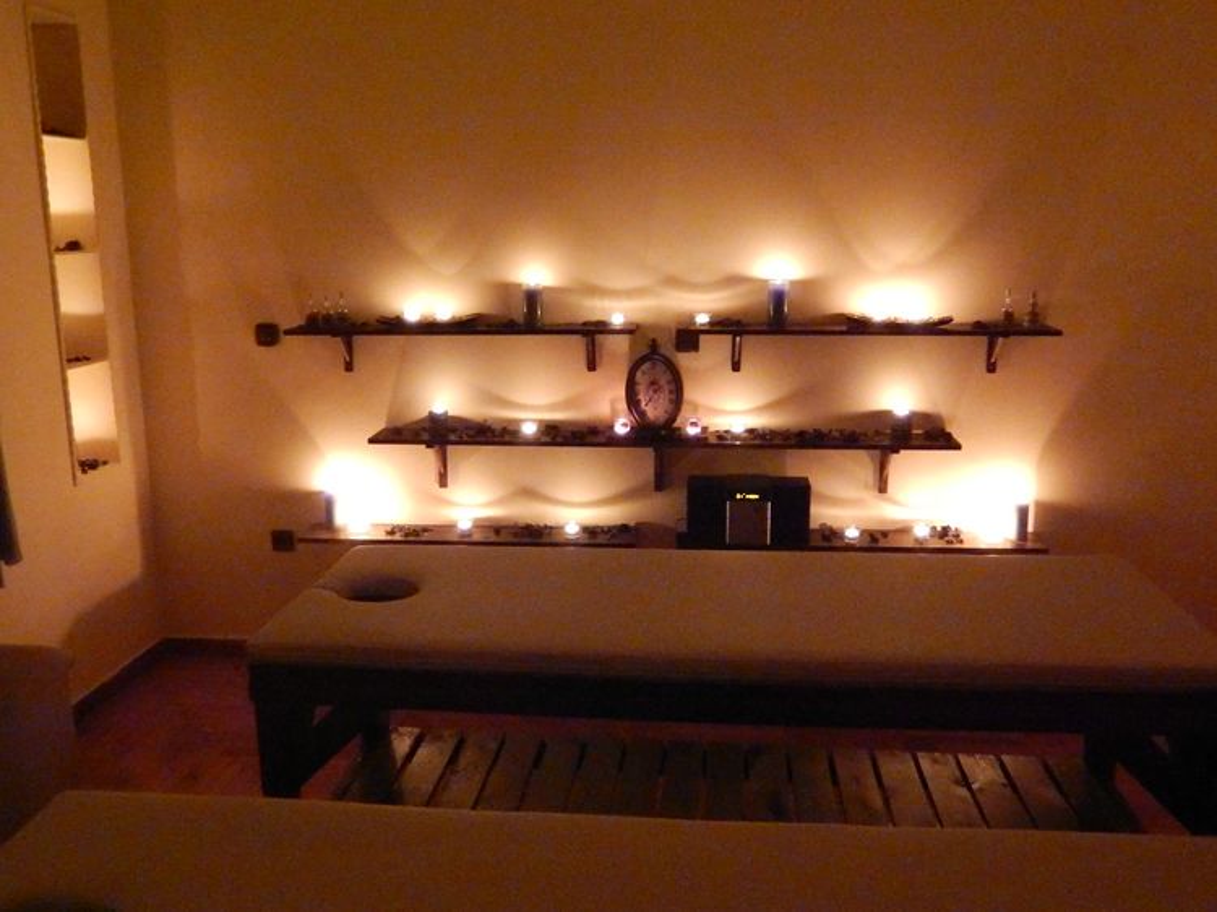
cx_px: 608
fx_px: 1090
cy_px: 456
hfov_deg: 58.4
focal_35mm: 31
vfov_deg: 45.4
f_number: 3.2
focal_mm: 5.6
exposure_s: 1/10
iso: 3200
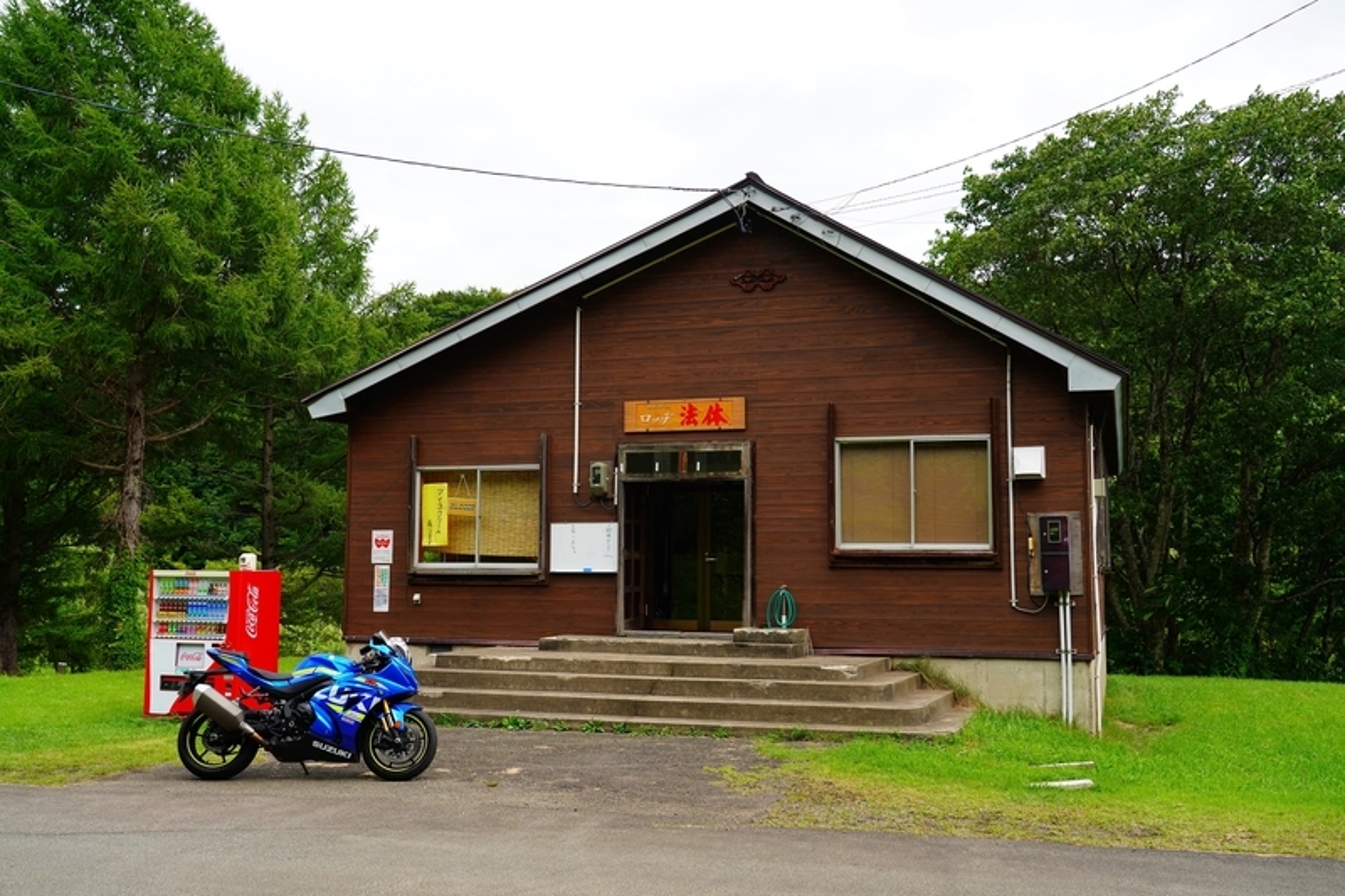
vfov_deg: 37.8
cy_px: 448
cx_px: 672
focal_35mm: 35
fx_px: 1307
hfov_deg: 54.4
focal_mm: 35
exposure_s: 1/250
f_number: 5.6
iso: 100
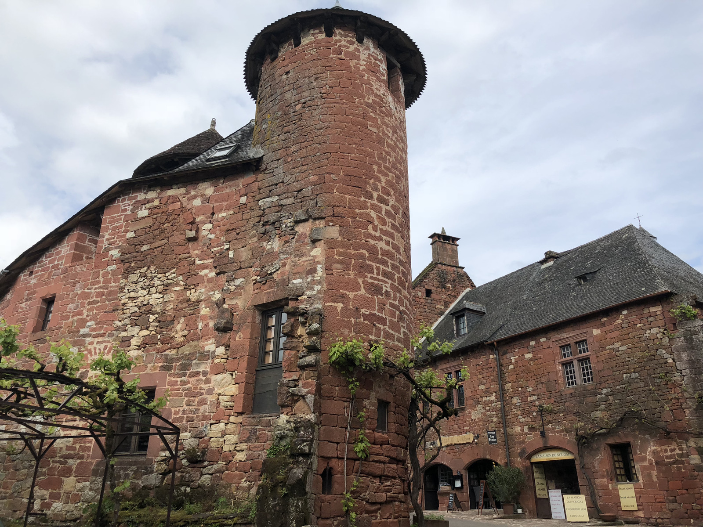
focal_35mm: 28
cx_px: 352
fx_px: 569
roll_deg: +0.3
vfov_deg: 49.7
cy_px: 264
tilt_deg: +23.7
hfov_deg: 63.4
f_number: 1.8
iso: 20
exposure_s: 1/1919
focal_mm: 4
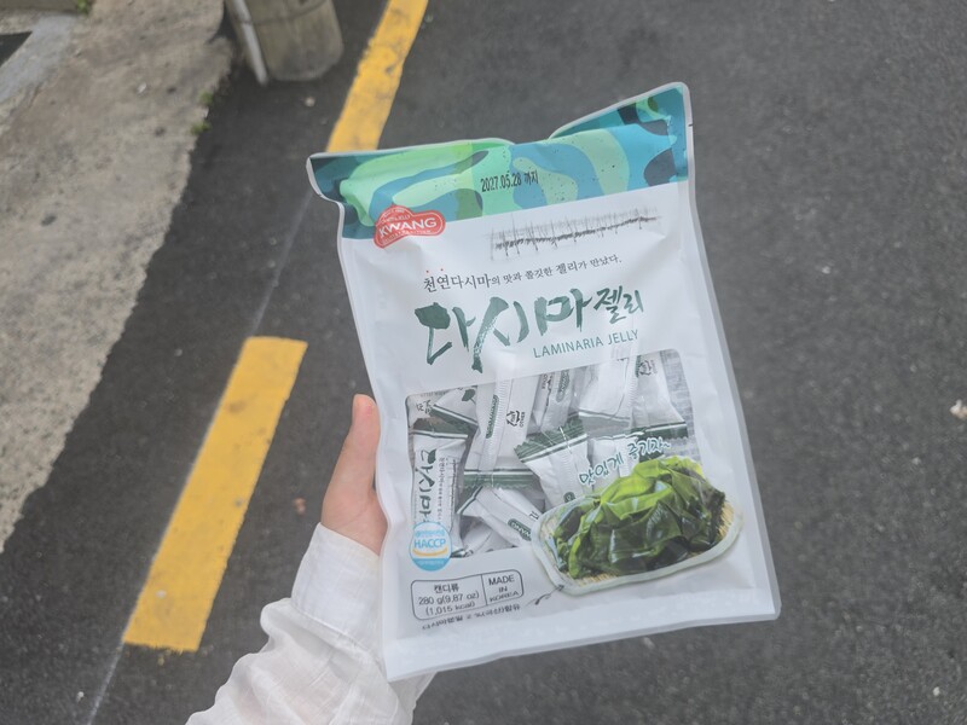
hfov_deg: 73.9
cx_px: 484
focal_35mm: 23
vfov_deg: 58.9
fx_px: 643
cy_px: 362
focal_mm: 6.3
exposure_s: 1/196
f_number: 1.7
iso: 12
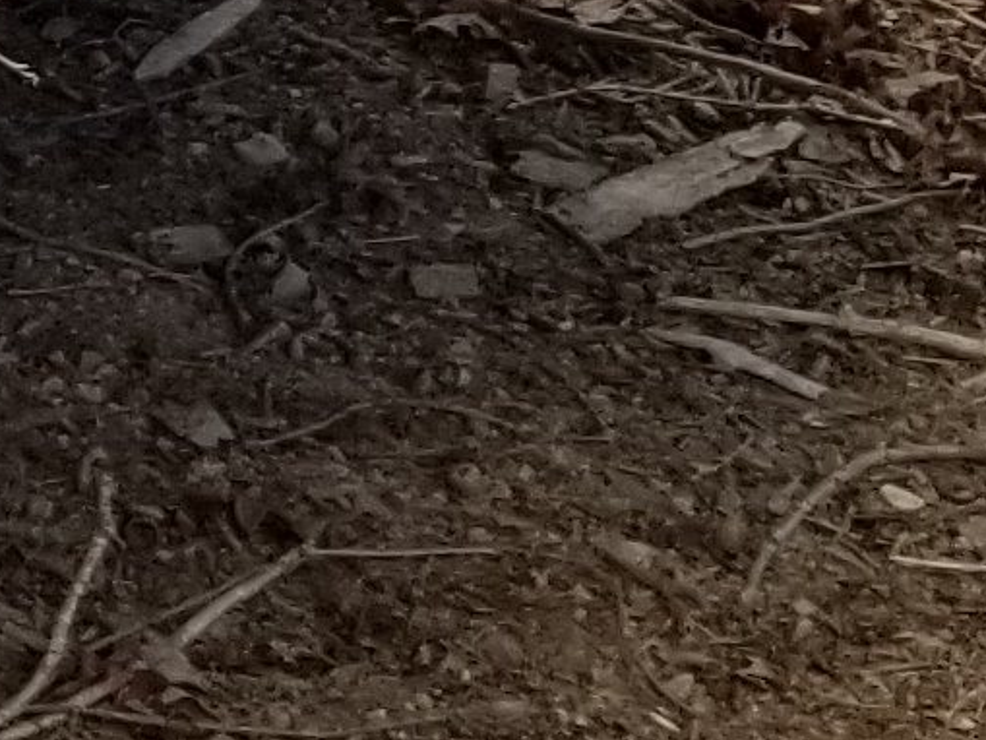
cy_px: -848
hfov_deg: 8.7
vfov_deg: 6.9
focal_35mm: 206
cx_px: -1453
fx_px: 5869
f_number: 1.7
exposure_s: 1/444
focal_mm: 4.25
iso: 50
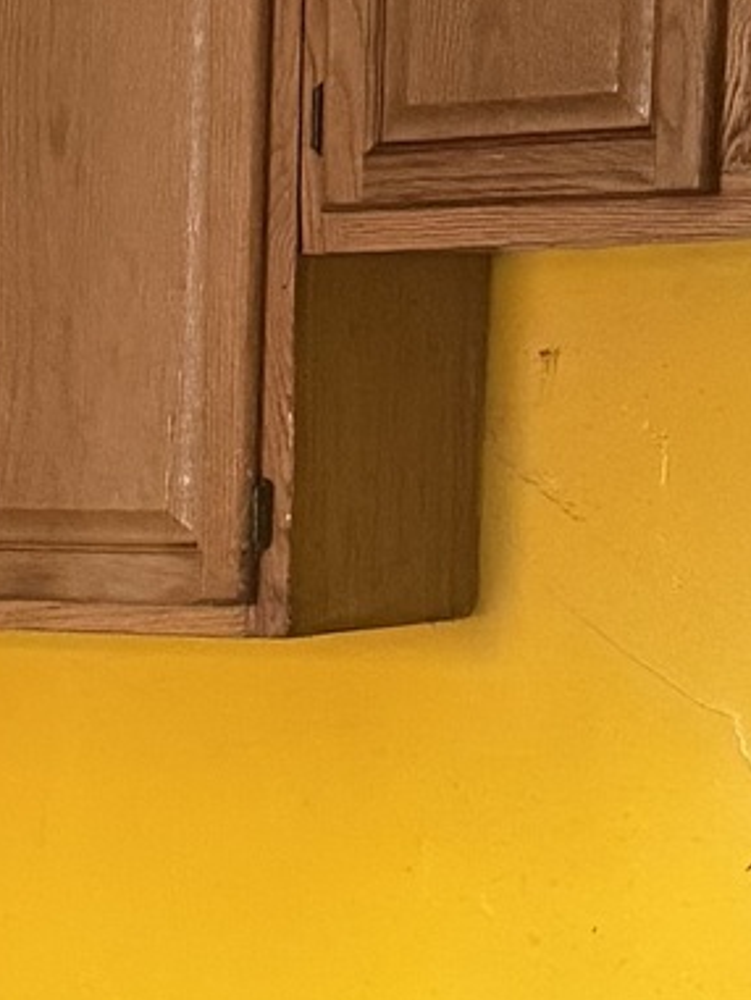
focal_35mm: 145
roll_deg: +0.9
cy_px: 1223
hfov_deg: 9.9
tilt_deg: -11.0
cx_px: -360
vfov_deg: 13.2
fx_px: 4192
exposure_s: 1/60
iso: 800
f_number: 1.78
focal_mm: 6.76
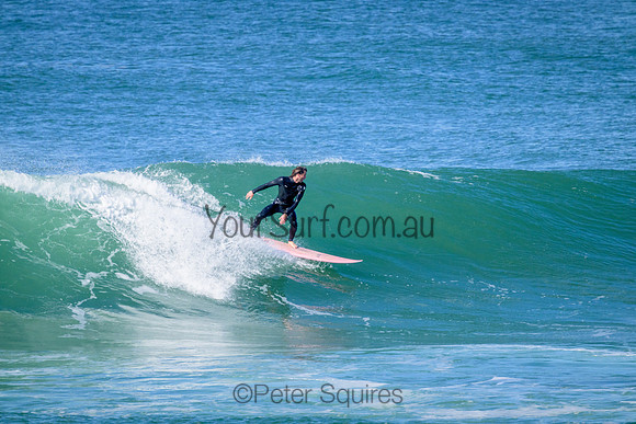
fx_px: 14136
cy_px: 212
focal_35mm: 800
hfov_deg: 2.6
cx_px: 318
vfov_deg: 1.7
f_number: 11
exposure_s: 1/2000
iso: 1600
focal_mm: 800
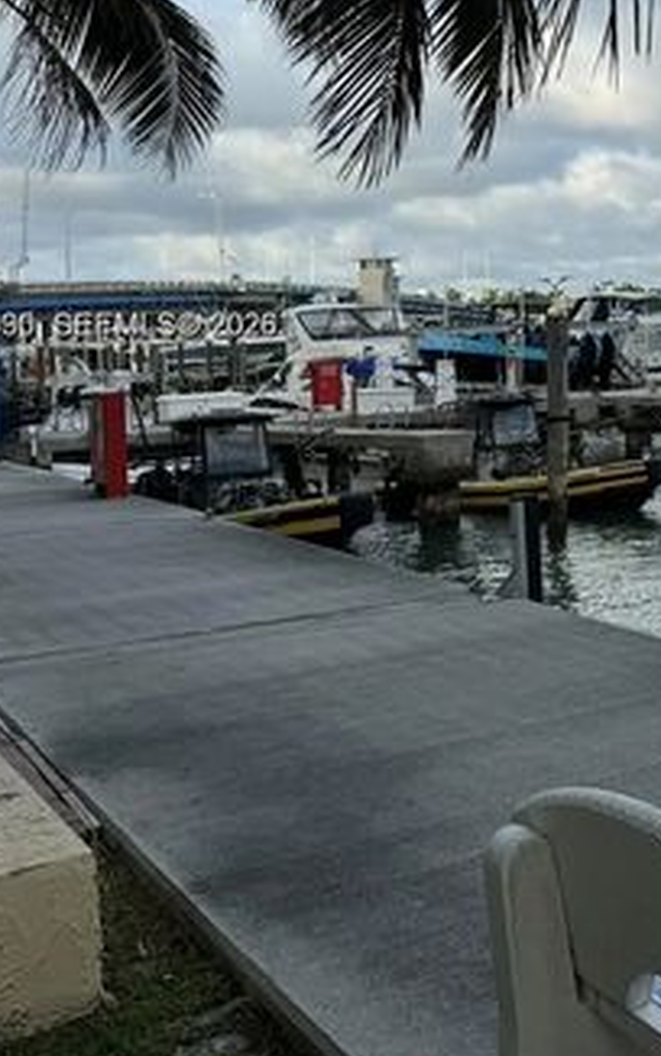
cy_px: 327
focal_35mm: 50
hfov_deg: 22.5
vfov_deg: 39.7
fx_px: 1440
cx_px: 910
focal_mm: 6.76
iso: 80
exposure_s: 1/2174
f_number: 1.78
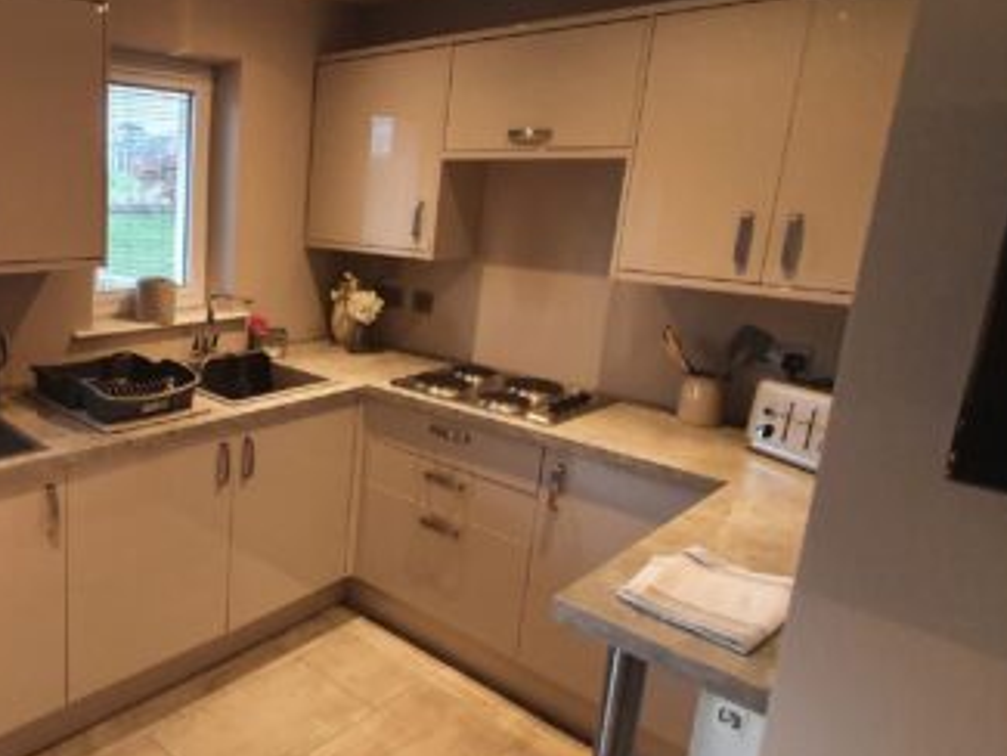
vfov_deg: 56.7
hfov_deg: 62.9
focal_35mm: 24
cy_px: 328
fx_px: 698
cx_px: 149
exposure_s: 1/50
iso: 250
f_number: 2.2
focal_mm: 1.8
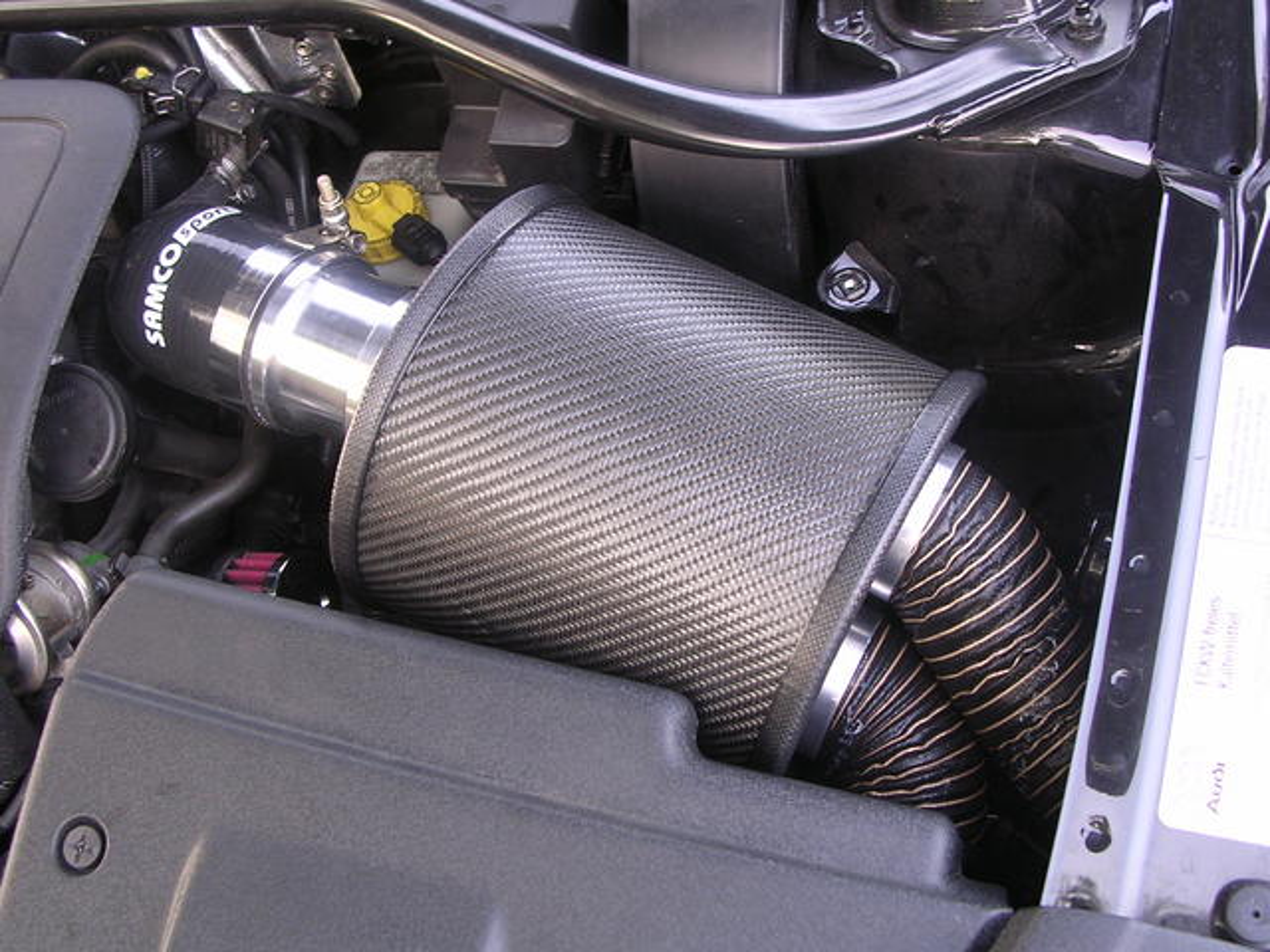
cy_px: 476
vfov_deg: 37.7
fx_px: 1394
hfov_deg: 49.0
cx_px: 635
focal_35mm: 38
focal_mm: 5.8
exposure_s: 1/16.5
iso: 100
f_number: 2.8
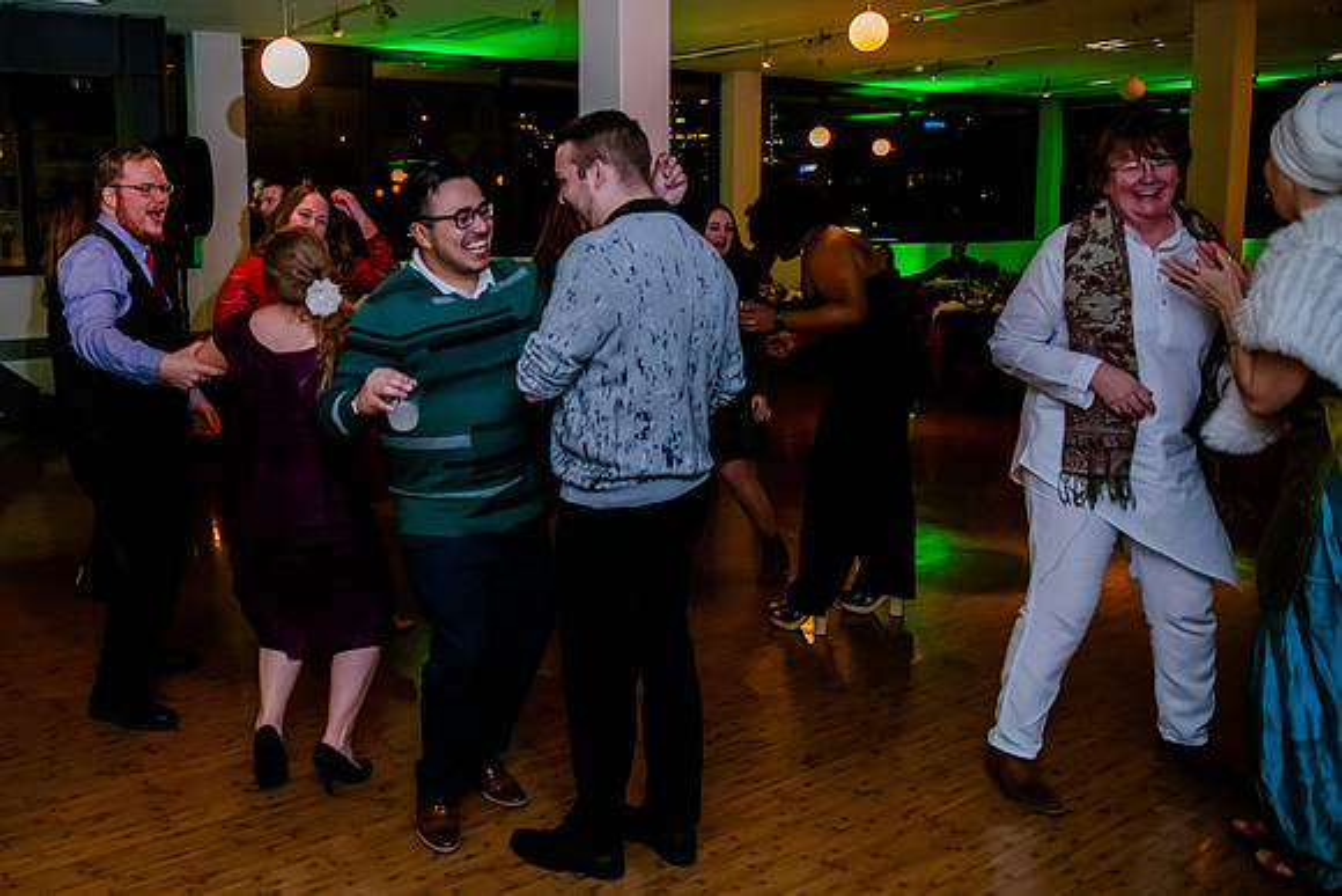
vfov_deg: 40.4
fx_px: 1217
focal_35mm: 33
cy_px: 426
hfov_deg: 56.4
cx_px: 436
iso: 2500
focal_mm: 24
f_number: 2.8
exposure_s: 1/160
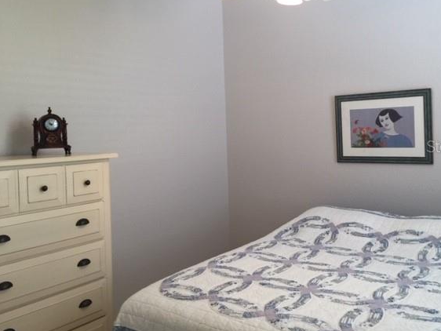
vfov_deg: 42.9
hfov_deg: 55.2
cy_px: 146
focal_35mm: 33
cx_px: 250
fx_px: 421
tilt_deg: +0.1
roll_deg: +0.1
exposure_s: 1/40
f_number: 2.2
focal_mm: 4.15
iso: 40
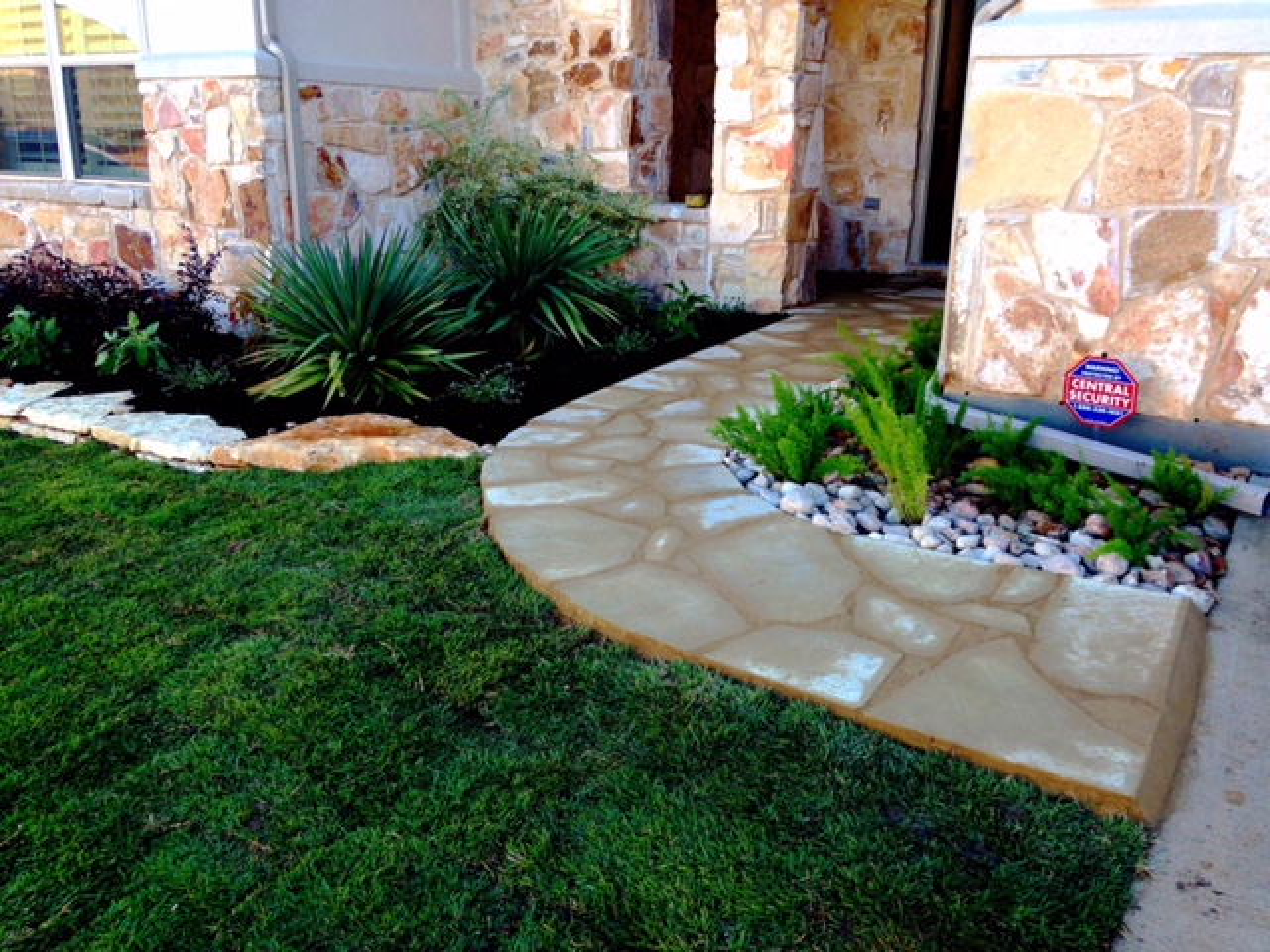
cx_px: 635
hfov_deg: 55.4
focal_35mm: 33
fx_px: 1211
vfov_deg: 42.9
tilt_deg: -17.0
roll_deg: -2.2
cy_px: 476
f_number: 2.4
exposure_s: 1/122
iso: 50
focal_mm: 4.12
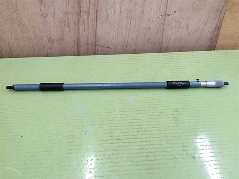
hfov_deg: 61.7
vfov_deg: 48.2
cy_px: 90
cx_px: 120
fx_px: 200
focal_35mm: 29
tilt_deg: -47.0
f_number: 2.2
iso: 64
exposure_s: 1/30
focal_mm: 4.15
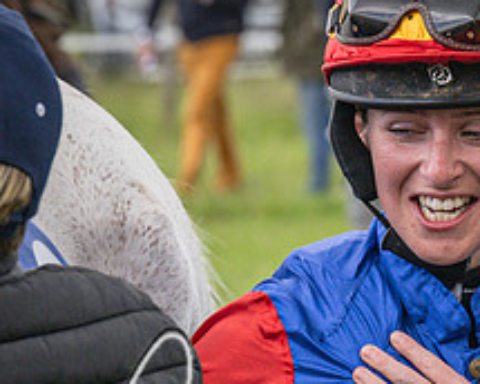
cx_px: 316
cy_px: 291
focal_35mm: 425
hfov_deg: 4.6
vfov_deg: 3.6
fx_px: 6038
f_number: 4
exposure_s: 1/1600
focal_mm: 70
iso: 400
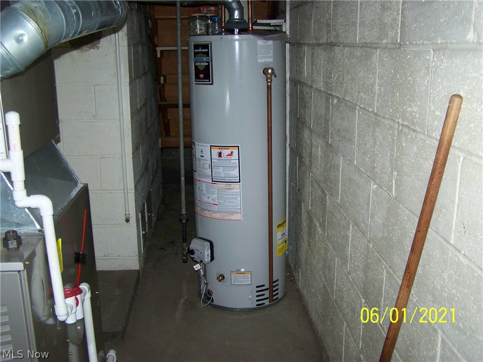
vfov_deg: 37.7
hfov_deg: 49.0
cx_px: 242
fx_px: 530
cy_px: 181
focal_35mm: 38
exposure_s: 1/30
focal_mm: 6.3
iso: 200
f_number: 2.8
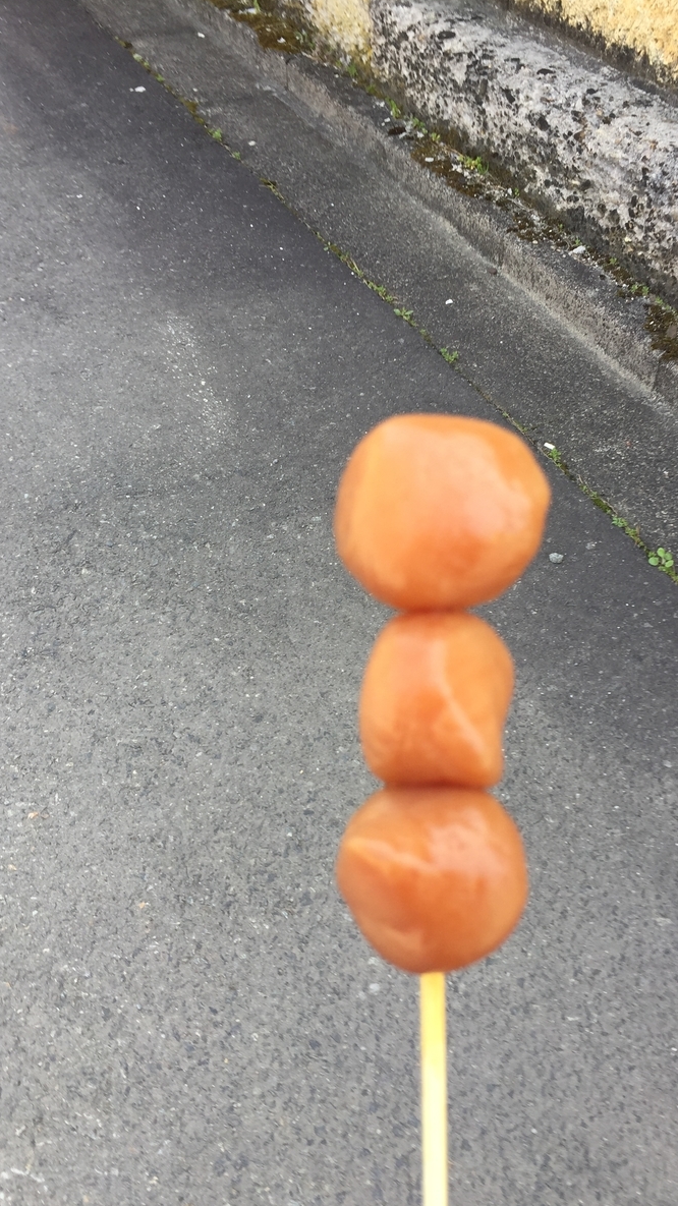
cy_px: 606
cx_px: 362
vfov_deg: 61.0
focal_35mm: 32
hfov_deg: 36.6
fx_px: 1023
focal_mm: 4.15
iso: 32
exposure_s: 1/131
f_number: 2.2
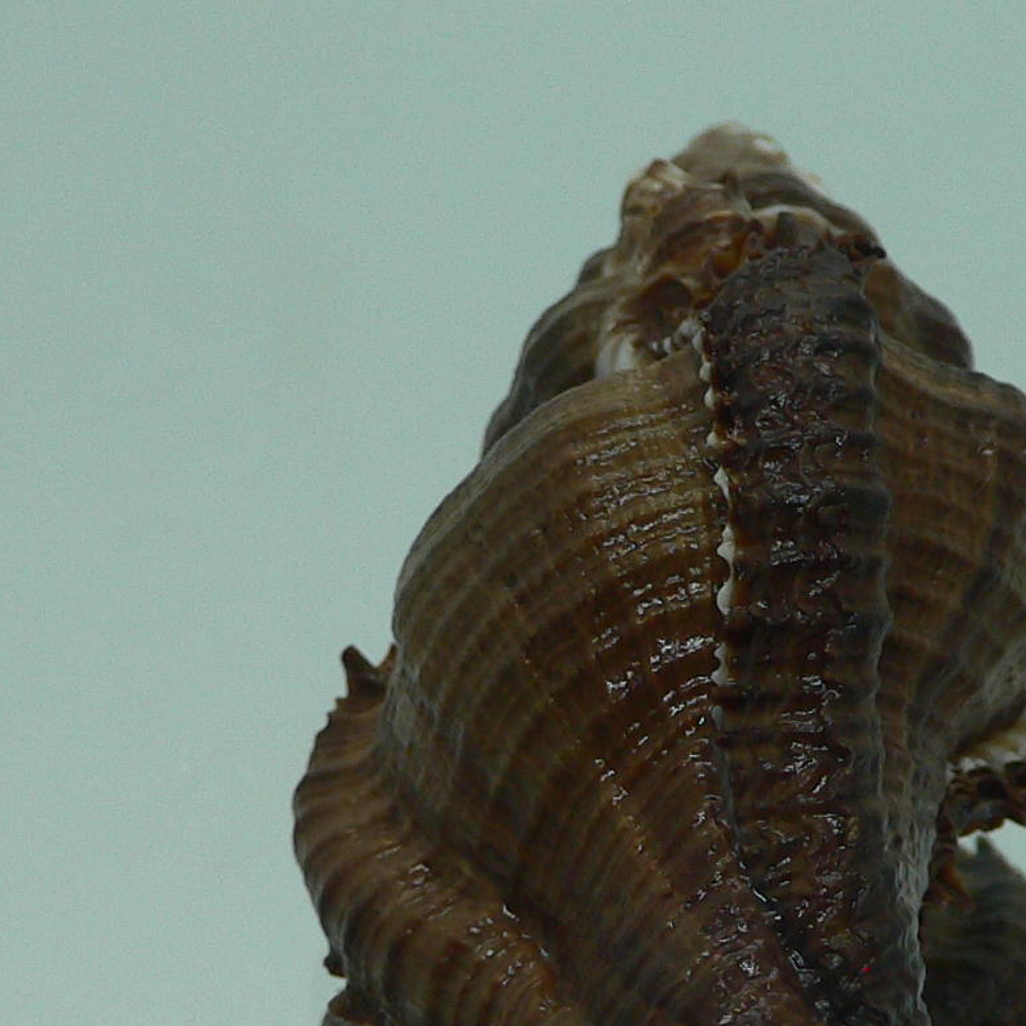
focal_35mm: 80
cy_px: 773
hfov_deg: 21.5
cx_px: 718
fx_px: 2683
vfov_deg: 21.5
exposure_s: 1/60
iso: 80
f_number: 2.8
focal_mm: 4.6
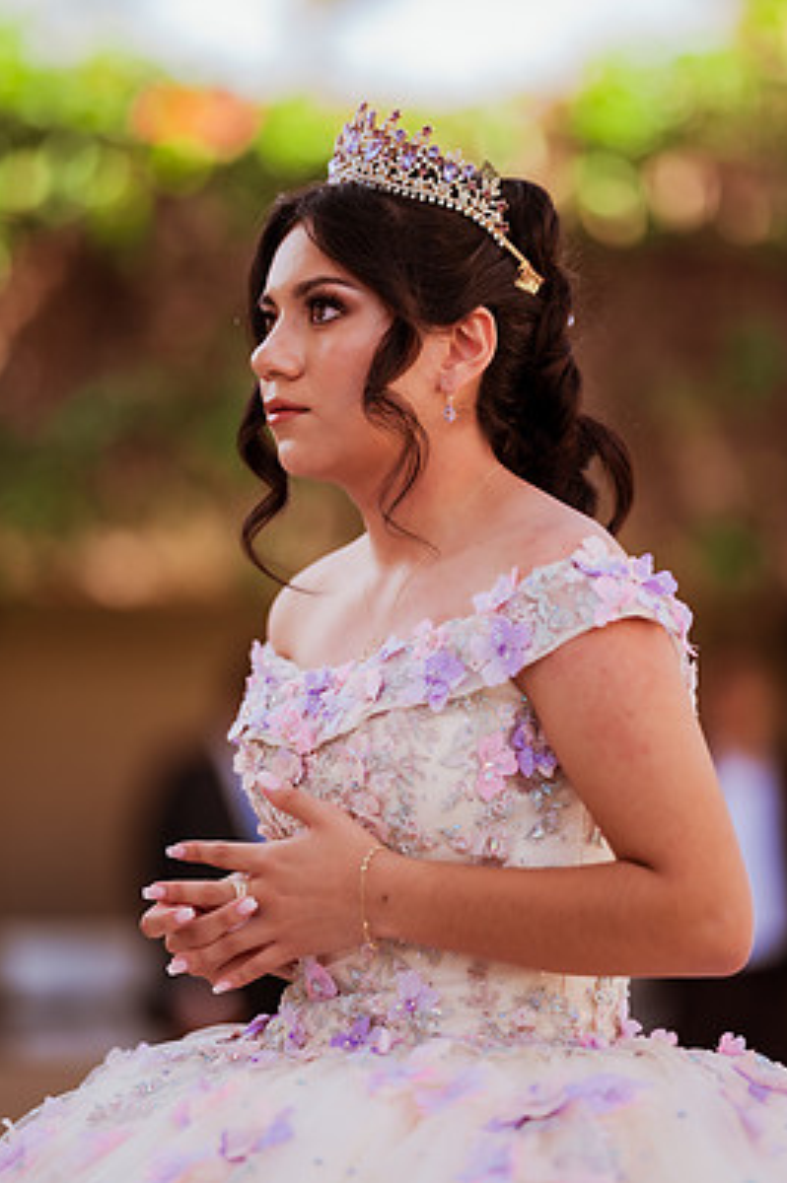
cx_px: 386
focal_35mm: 152
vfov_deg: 13.5
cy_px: 544
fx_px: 4993
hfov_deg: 9.0
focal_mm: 135
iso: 125
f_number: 1.8
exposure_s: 1/640
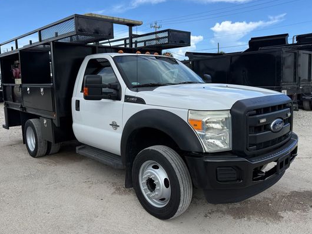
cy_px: 110
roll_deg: +1.3
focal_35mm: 29
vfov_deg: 48.2
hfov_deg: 61.7
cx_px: 151
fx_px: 261
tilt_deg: -2.3
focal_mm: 6.76
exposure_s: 1/3021
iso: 80
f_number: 1.78
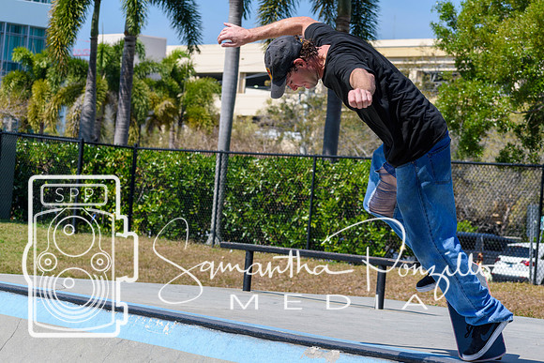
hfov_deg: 16.1
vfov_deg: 10.8
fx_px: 1927
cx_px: 272
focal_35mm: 128
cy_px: 182
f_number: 7.1
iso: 200
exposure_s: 1/800
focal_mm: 85
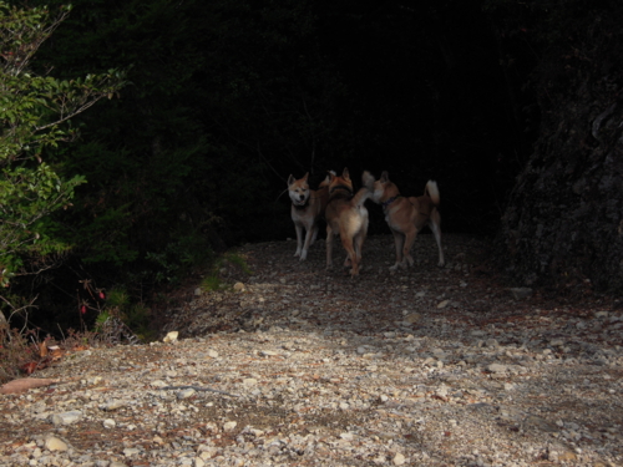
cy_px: 234
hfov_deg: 28.2
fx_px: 1242
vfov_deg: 21.3
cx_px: 312
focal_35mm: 69
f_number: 4.2
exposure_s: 1/640
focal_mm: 12.3
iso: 100
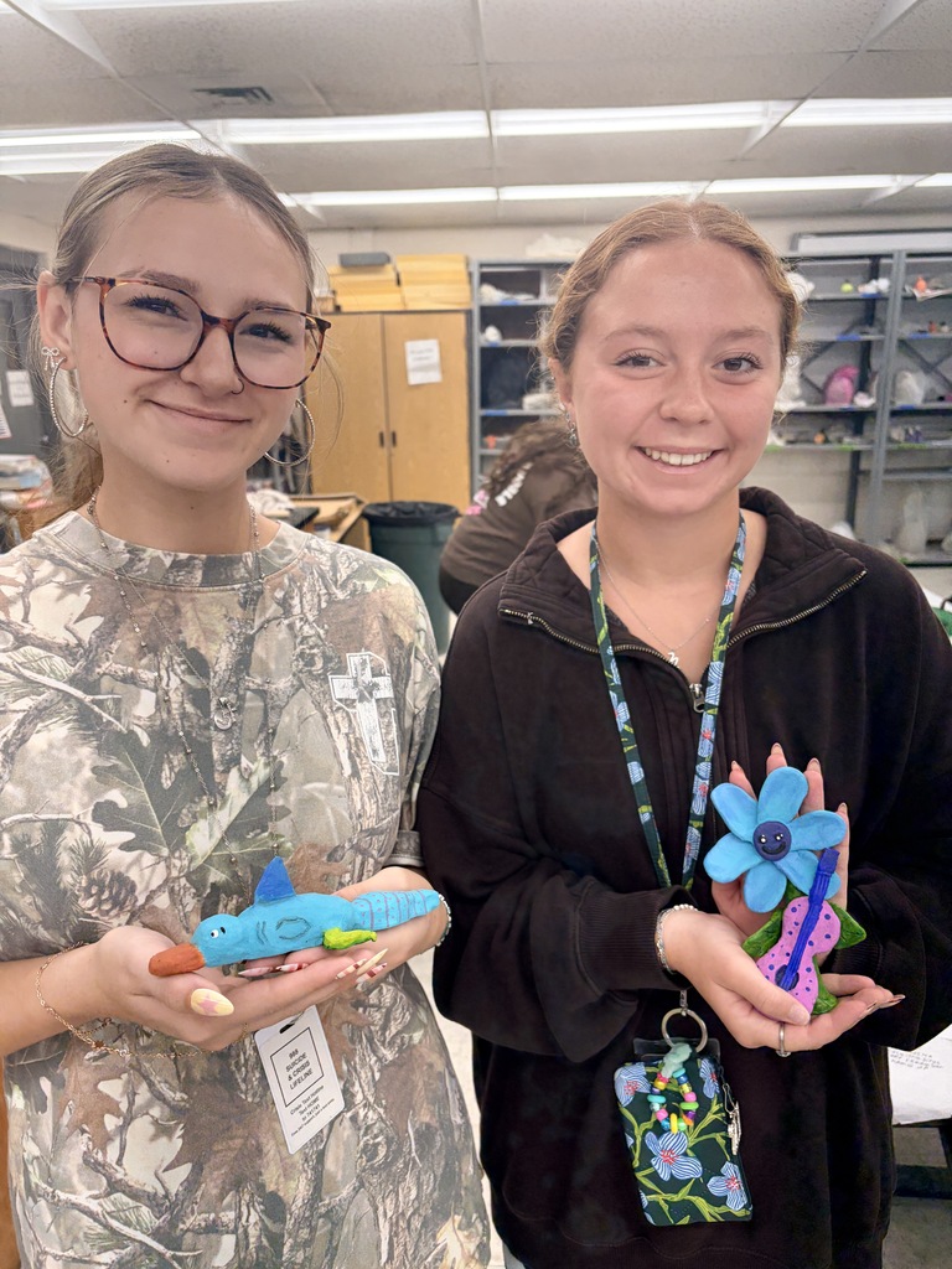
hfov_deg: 53.1
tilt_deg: -16.7
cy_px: 634
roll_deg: +1.0
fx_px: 953
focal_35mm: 26
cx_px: 476
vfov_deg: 67.3
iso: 200
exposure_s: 1/120
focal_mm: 5.96
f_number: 1.6
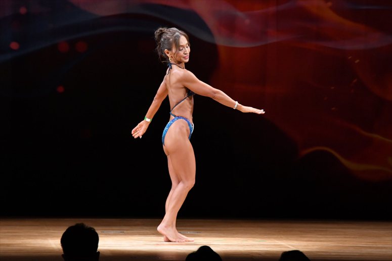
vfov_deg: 5.1
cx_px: 196
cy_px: 130
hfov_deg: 7.6
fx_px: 2939
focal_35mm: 270
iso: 4000
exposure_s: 1/400
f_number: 5.6
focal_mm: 180
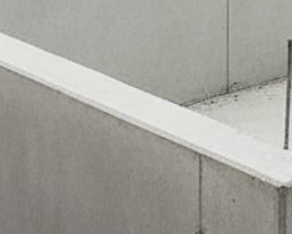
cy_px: -155
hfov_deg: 15.6
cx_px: 428
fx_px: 986
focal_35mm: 114
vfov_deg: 12.6
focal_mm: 6.4
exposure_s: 1/1612
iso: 200
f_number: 1.8
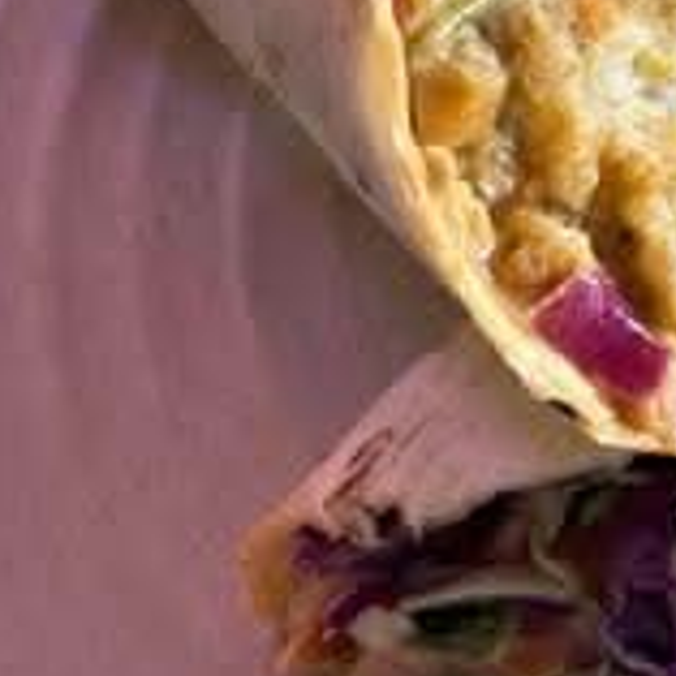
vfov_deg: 11.0
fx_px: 3491
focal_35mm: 158
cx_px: 896
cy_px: 26
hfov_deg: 10.8
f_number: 1.78
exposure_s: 1/50
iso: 80
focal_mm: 6.76
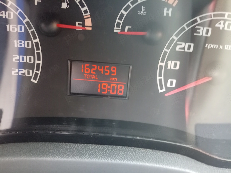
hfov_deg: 69.4
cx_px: 116
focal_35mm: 25
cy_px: 86
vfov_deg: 54.8
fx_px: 167
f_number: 1.8
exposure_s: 1/20
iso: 773
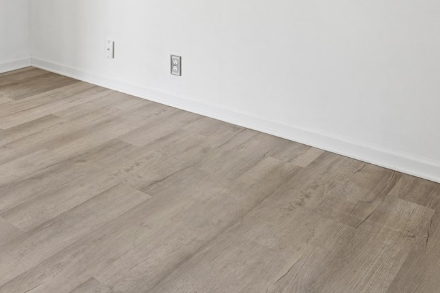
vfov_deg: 27.1
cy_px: -83
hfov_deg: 44.8
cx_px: 108
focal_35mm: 42
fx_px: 513
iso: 400
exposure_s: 1/80
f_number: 8
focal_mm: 16
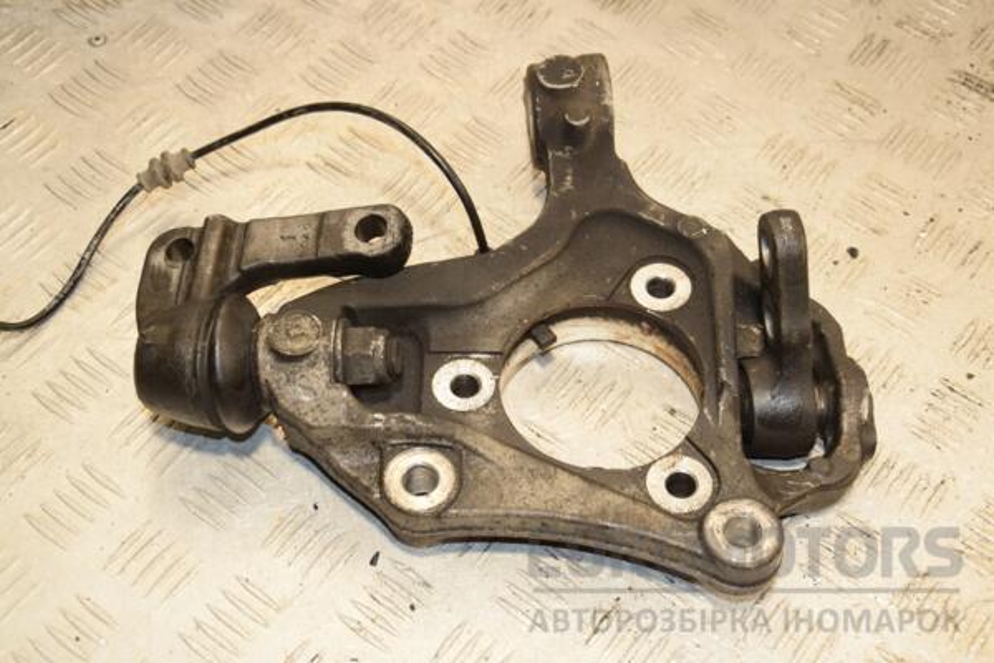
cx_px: 497
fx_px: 1574
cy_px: 332
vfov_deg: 23.8
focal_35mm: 57
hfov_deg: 35.1
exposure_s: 1/200
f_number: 6.3
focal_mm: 38
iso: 800
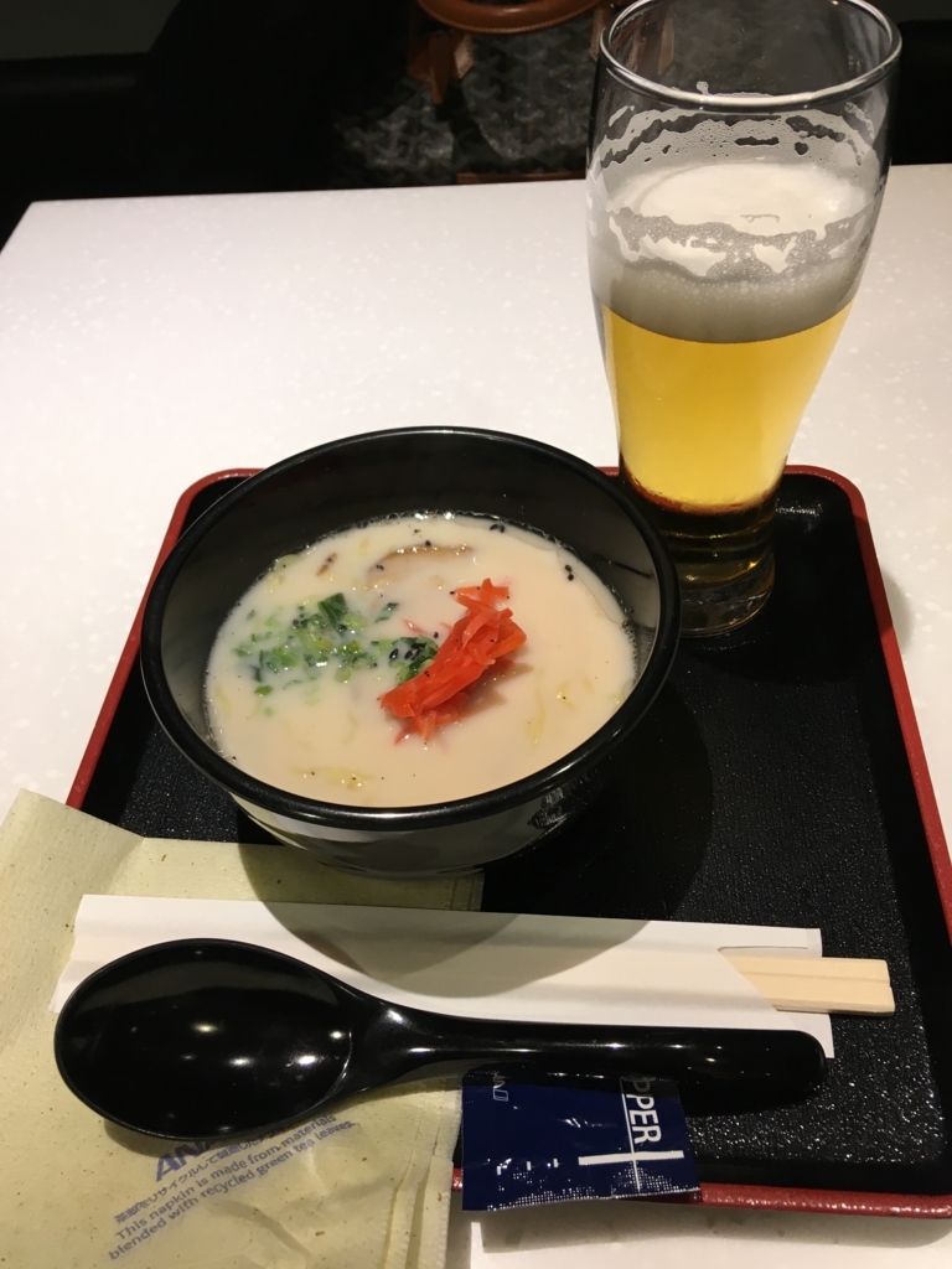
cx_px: 476
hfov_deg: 48.2
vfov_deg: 61.7
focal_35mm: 29
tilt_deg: -49.1
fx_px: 1063
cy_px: 634
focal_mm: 4.15
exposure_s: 1/33
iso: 64
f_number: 2.2
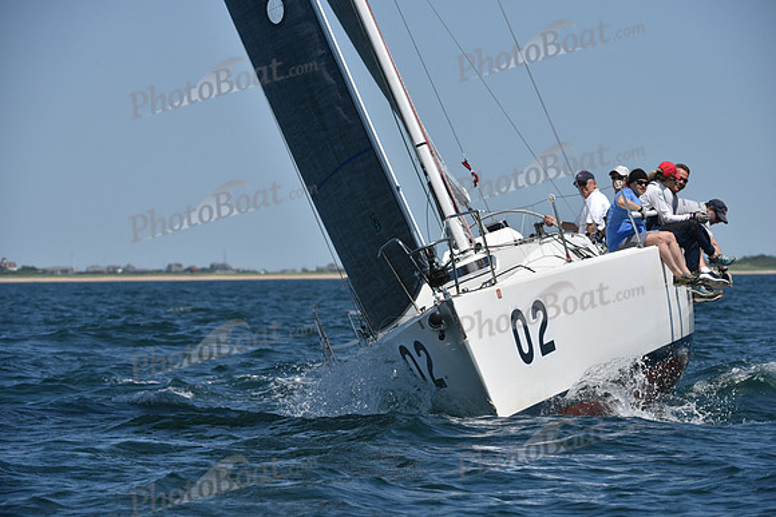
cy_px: 258
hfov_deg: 8.6
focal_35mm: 240
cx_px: 388
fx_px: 5174
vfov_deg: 5.7
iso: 320
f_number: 8
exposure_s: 1/1600
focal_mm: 240
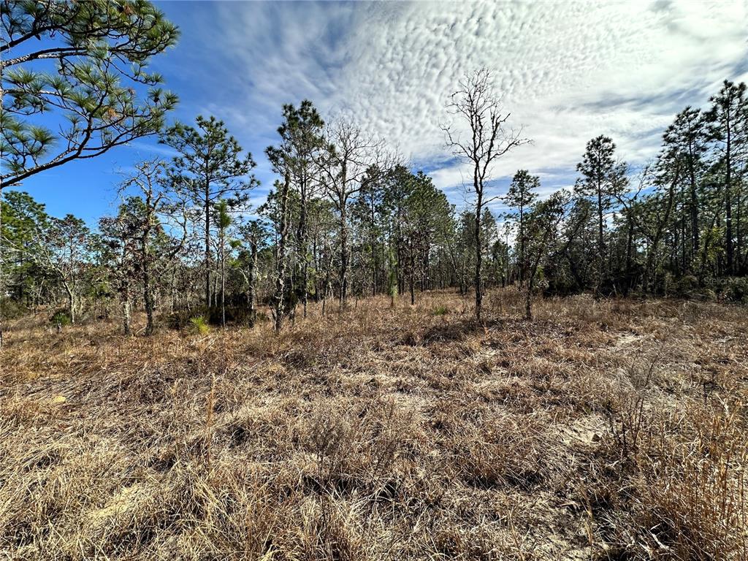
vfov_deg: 85.7
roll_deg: +0.8
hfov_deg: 102.1
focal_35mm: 14
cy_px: 280
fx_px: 303
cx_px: 374
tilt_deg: +0.5
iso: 40
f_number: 2.2
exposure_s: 1/1261
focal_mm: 2.22
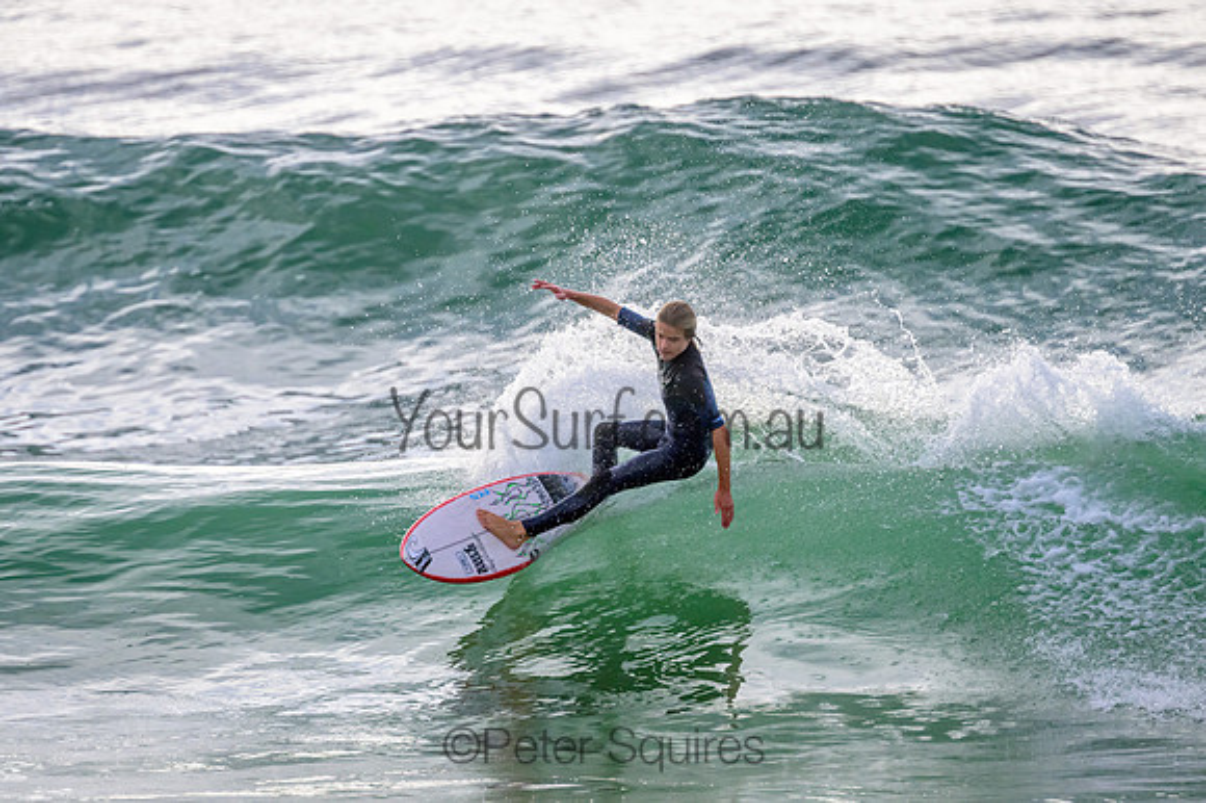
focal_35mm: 600
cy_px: 402
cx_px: 603
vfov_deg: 2.3
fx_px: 20088
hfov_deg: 3.4
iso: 500
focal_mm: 400
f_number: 5.6
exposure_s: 1/2500
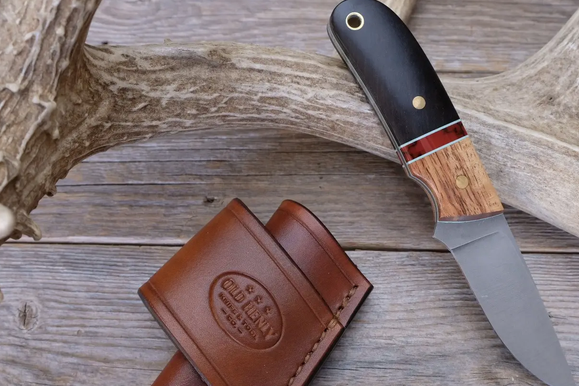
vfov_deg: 30.5
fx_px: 708
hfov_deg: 44.1
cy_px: 192
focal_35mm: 44
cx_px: 364
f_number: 6.4
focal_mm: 22.3
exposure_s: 1/42
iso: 800
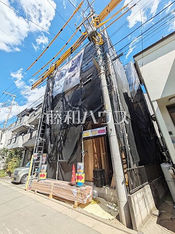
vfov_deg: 102.1
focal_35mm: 14
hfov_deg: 85.7
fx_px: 94
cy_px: 117
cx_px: 88
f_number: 2.2
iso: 48
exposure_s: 1/2347
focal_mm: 1.83
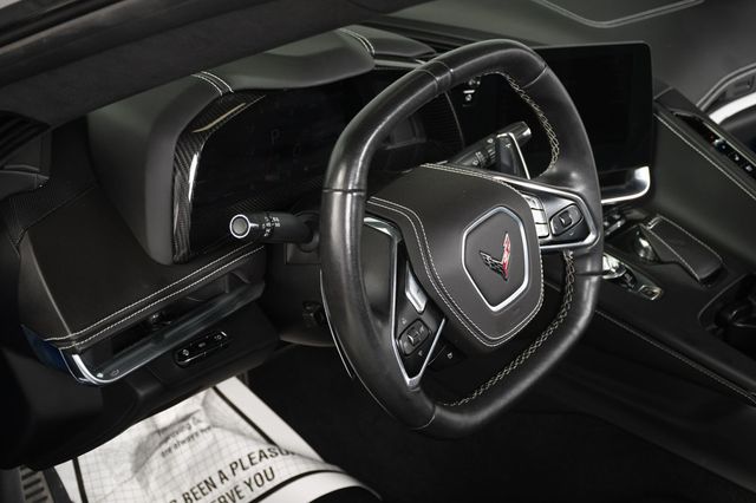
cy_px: 252
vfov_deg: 22.6
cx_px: 378
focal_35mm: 60
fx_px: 1259
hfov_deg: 33.4
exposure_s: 1/160
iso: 100
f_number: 4.5
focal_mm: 40
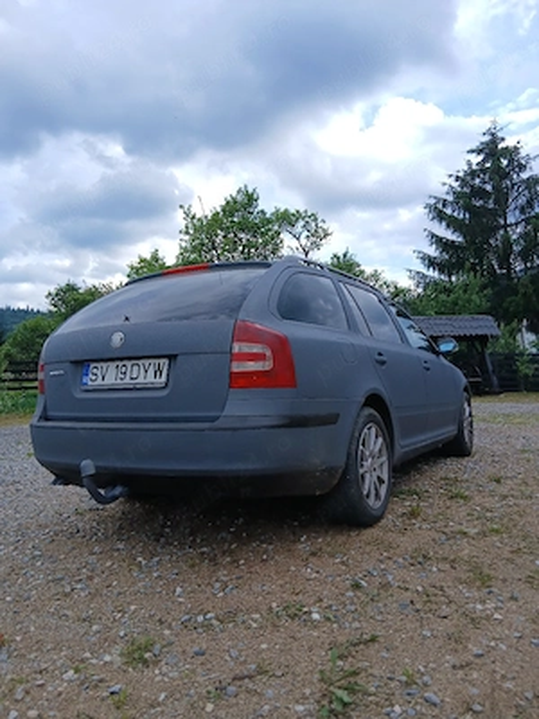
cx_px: 270
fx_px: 540
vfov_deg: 67.3
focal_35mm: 26
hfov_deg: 53.1
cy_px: 360
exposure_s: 1/323
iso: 20
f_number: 1.8
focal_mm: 3.98
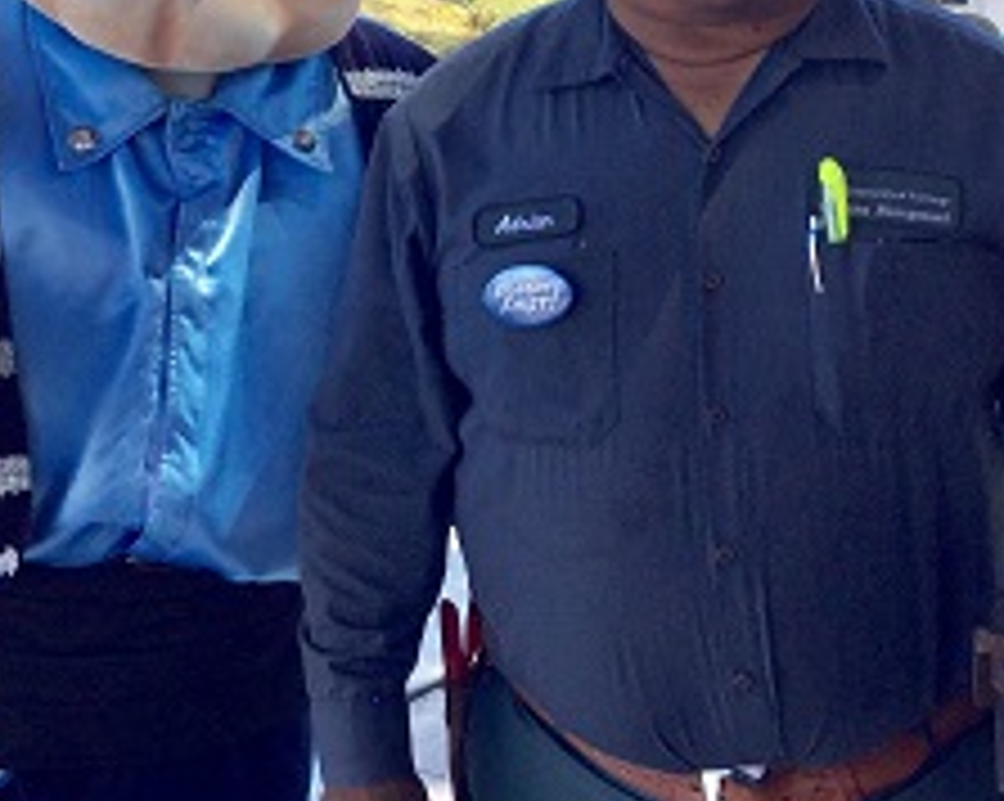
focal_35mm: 61
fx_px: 1811
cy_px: 169
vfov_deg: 24.6
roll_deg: +1.2
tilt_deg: -8.1
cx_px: 446
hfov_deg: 31.0
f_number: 2.4
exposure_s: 1/228
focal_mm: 3.3
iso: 25
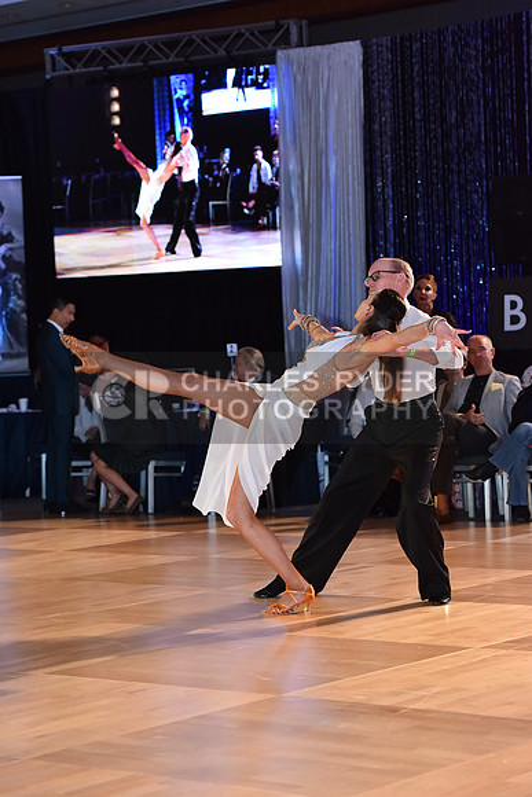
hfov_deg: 14.0
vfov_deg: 20.8
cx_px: 266
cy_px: 398
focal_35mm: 98
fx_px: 2171
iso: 2000
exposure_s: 1/250
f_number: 4.5
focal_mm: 98
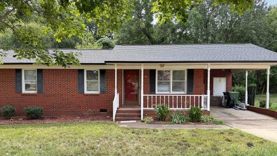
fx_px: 220
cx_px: 128
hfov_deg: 64.2
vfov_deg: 38.7
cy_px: 95
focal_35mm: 30
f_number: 1.78
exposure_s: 1/772
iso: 80
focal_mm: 6.76
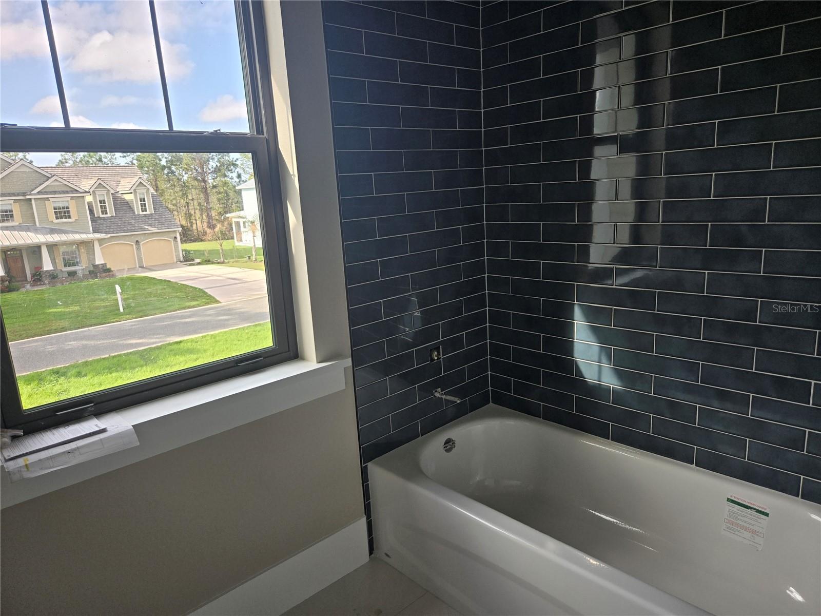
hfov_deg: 73.9
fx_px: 545
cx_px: 410
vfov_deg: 58.9
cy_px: 308
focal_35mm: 23
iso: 80
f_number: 1.8
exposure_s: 1/696
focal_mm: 5.4
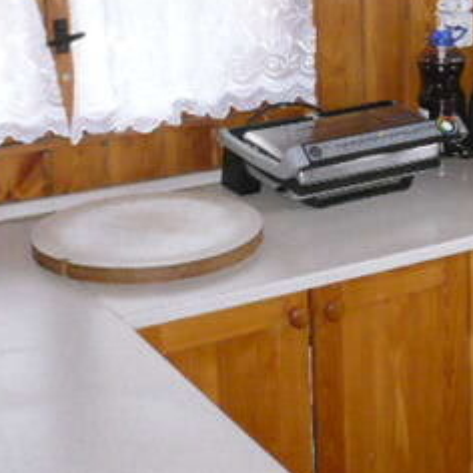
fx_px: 1299
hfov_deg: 20.4
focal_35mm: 84
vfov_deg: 20.3
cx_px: 393
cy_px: 52
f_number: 2.8
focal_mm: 5.8
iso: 500
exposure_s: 1/30
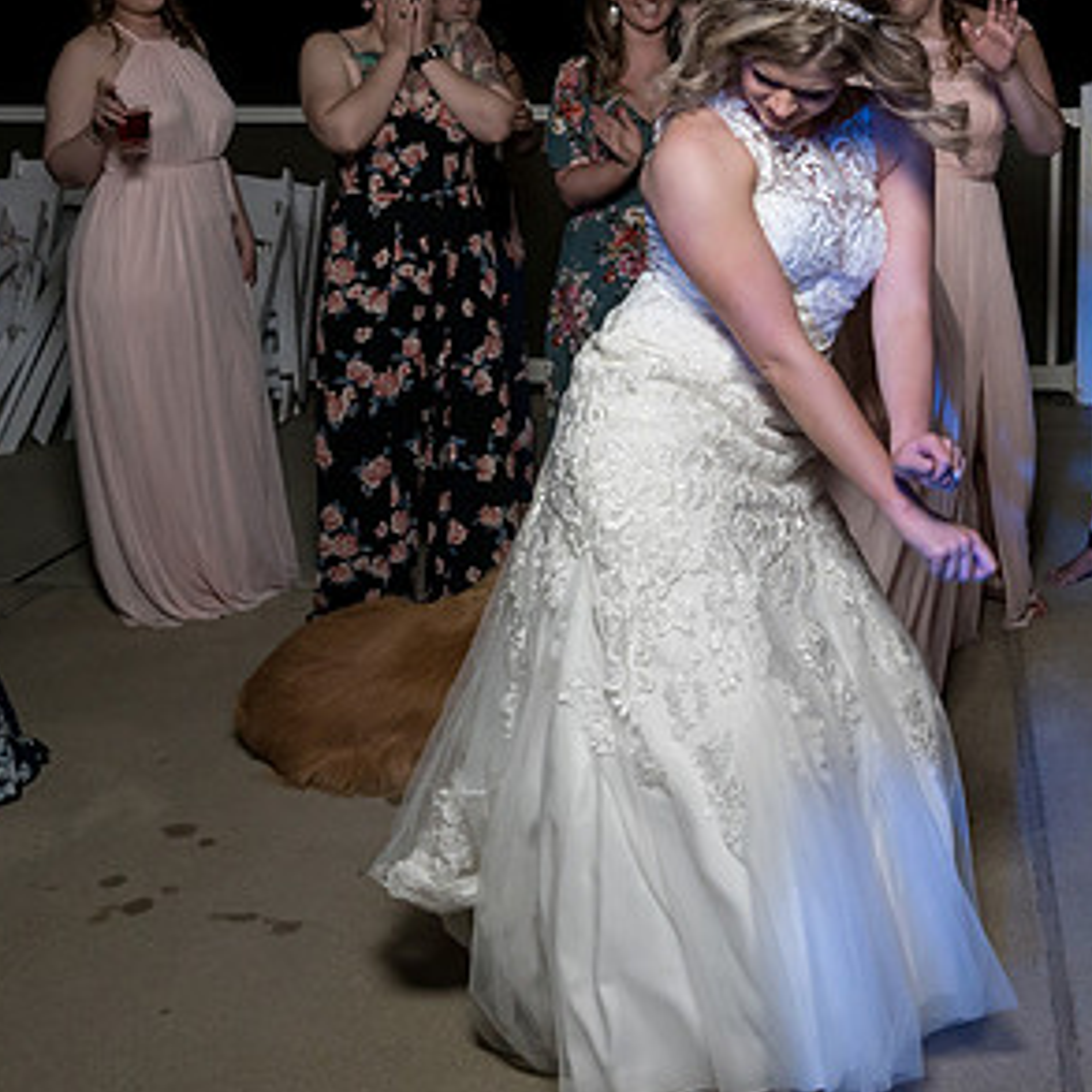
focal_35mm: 48
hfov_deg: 34.4
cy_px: 284
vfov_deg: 34.7
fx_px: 1713
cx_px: 855
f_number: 5.6
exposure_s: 1/100
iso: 2000
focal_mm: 21
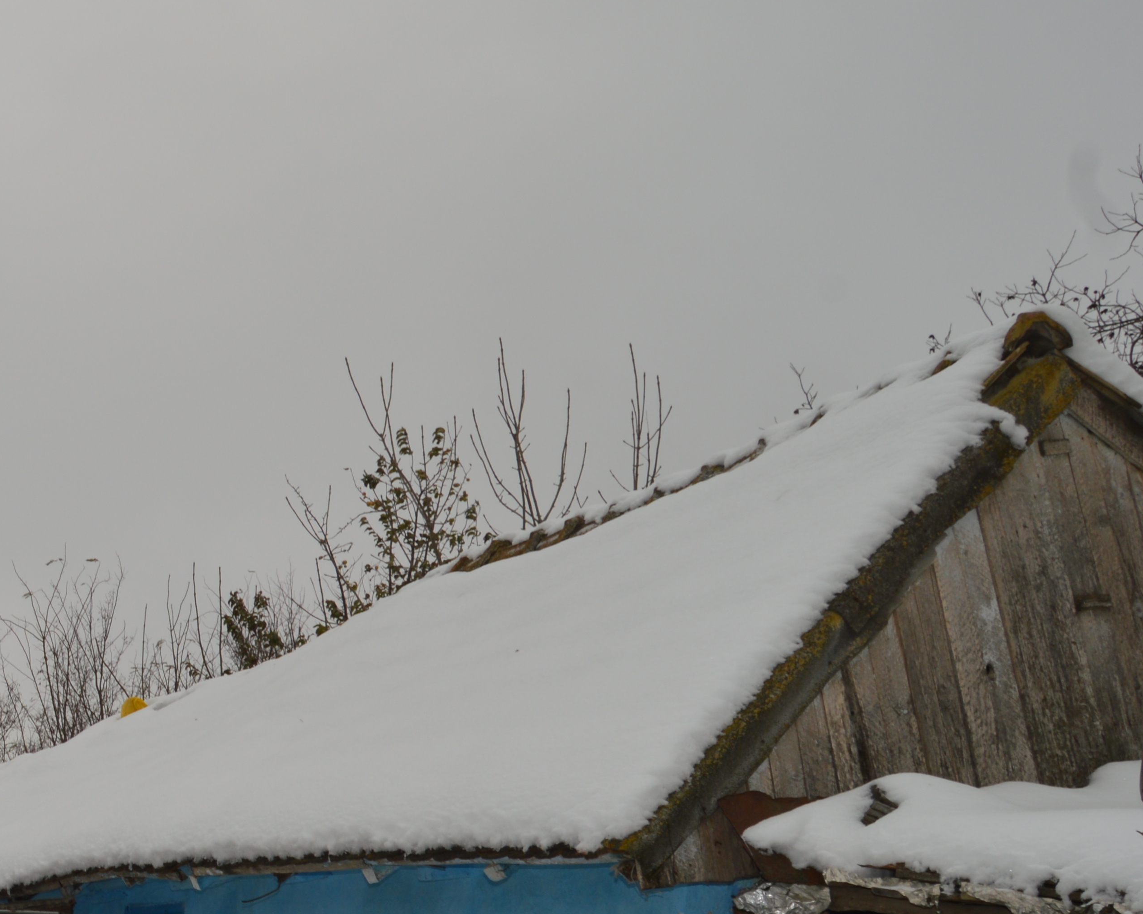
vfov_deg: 24.9
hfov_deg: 27.8
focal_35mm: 60
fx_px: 2030
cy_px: 758
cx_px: -211
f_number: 11
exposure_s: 1/200
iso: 100
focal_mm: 18
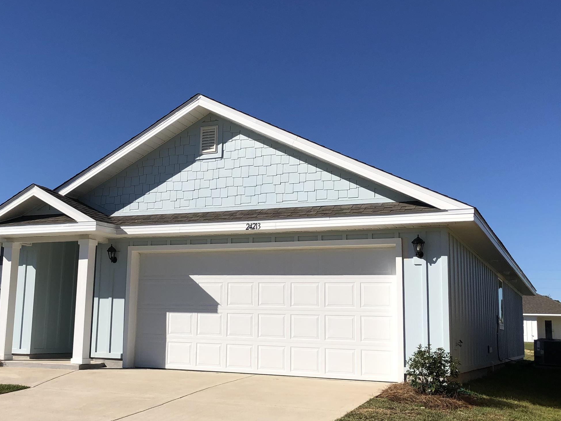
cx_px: 212
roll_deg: -1.1
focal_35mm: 44
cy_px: 231
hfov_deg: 42.6
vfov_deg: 32.8
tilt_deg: +8.9
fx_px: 713
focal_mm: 3.99
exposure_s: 1/3690
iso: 25
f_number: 1.8
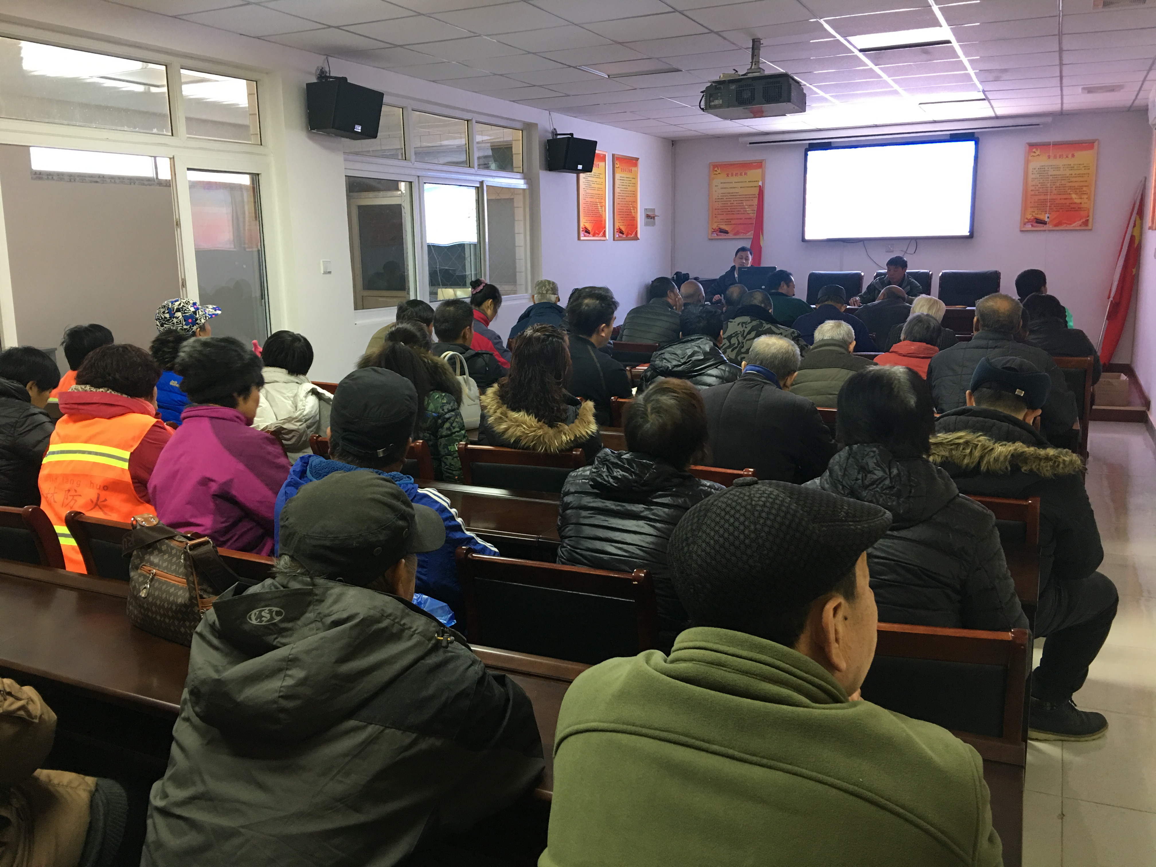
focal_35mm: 29
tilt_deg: -9.5
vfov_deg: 48.2
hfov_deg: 61.7
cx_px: 578
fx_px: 968
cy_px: 434
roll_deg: -0.2
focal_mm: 4.15
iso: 64
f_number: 2.2
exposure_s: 1/17
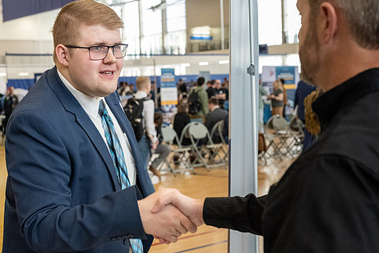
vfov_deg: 23.4
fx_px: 611
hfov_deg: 34.3
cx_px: 150
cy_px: 138
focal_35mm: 58
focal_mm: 36
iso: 2500
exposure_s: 1/400
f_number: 4
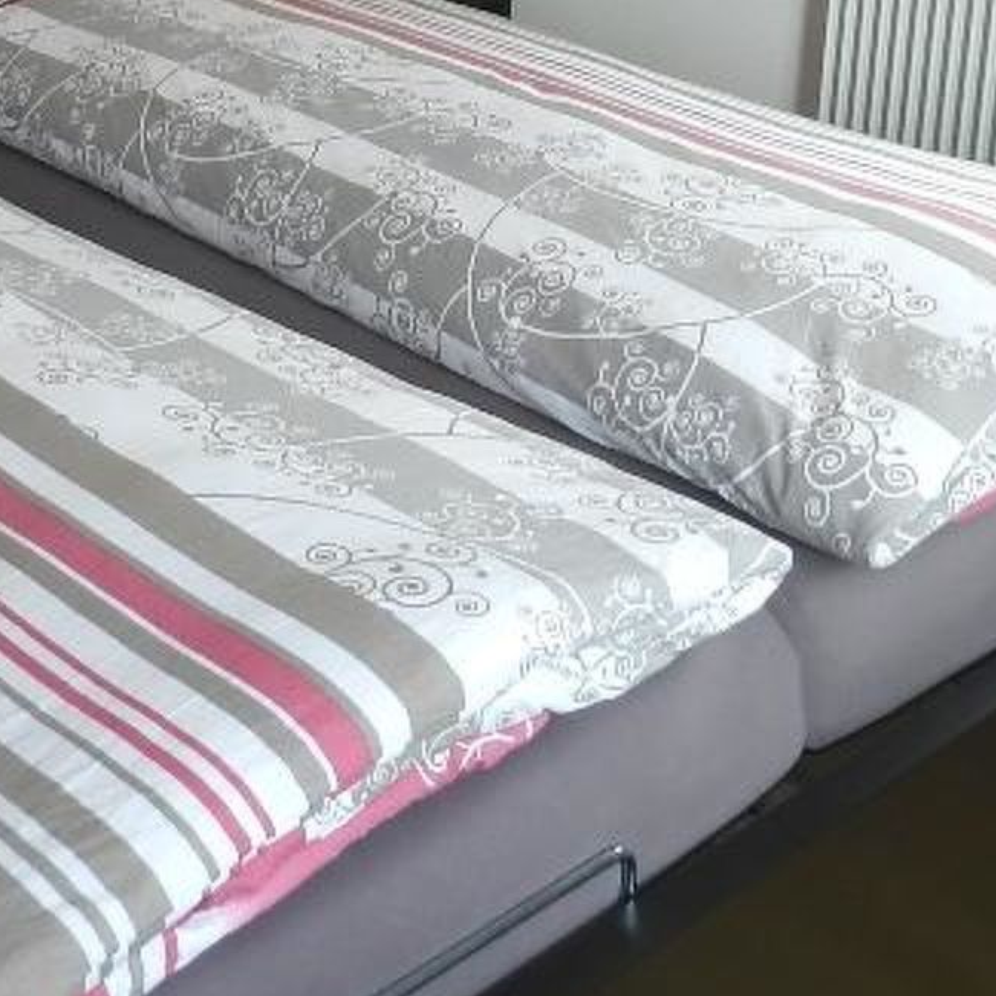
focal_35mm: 64
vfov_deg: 24.7
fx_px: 2083
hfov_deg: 26.5
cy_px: -148
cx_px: 226
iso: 160
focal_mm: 4
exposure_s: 1/50
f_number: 3.4
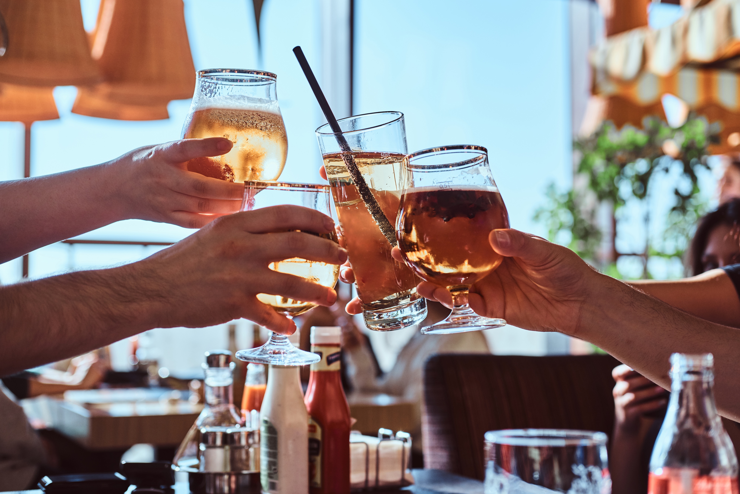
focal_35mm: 53
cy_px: 247
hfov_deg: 37.5
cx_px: 370
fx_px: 1089
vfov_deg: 25.5
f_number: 2.8
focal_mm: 35
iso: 200
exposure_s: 1/1000
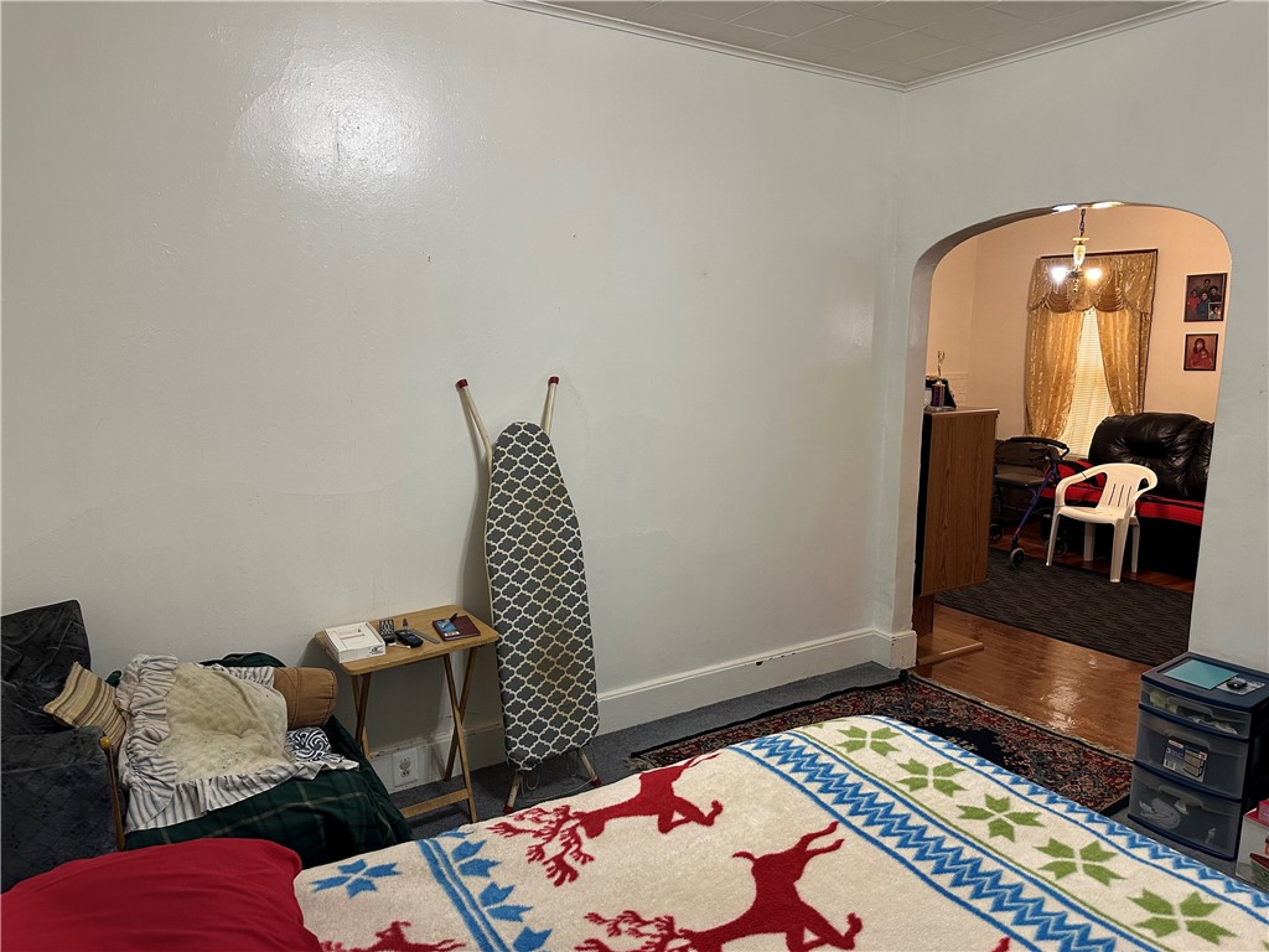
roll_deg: -0.9
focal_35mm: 24
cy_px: 476
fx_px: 880
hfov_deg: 71.6
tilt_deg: -9.1
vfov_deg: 56.8
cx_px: 634
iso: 250
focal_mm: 6.86
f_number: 1.78
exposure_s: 1/60
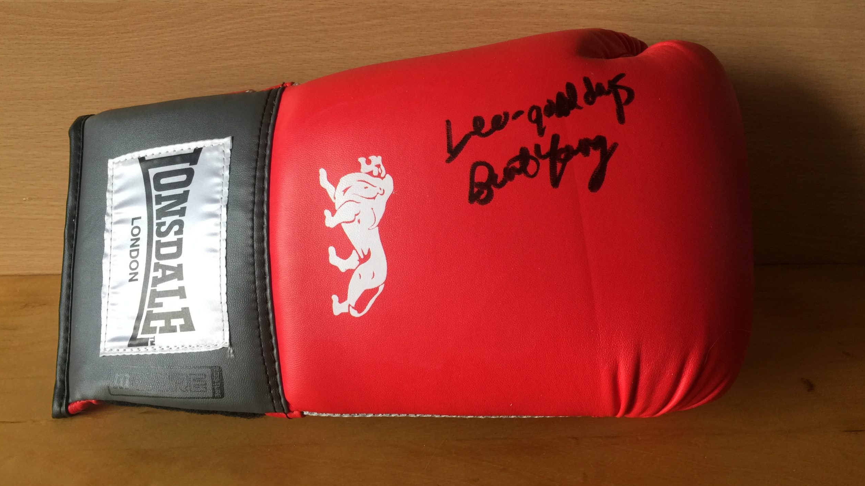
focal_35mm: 32
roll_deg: -1.7
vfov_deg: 36.4
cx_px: 430
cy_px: 178
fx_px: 734
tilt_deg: -25.5
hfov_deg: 61.0
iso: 50
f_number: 2.2
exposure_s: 1/33
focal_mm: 4.15
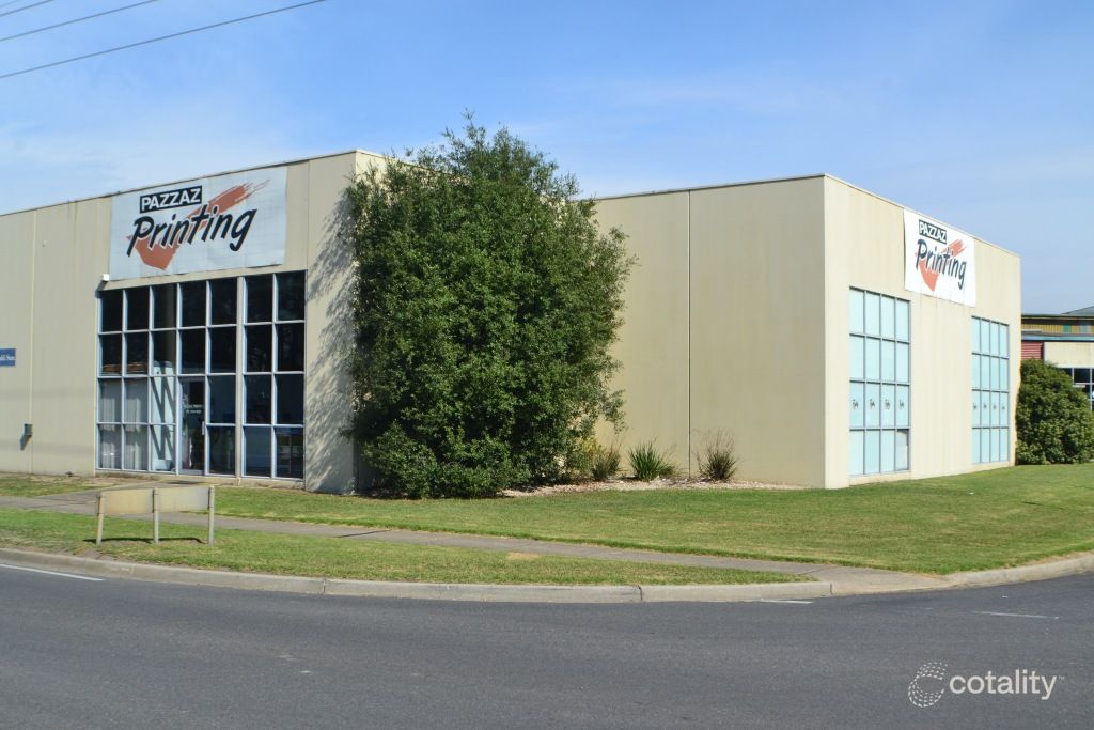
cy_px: 365
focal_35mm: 51
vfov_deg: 26.5
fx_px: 1550
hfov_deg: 38.9
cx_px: 547
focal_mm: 34
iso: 400
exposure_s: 1/400
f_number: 11
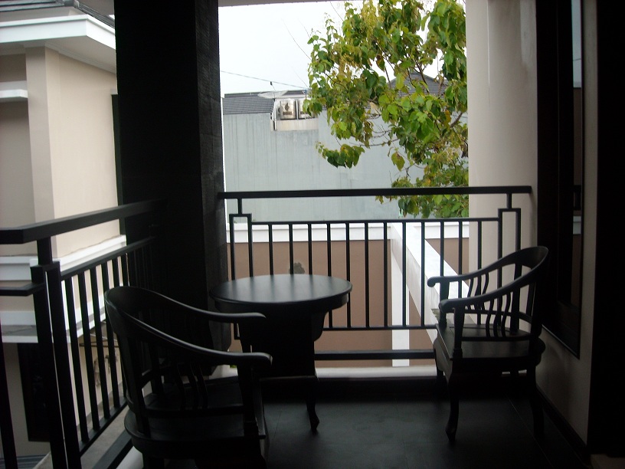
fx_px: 632
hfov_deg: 52.6
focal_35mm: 35
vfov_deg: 40.7
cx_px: 312
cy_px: 234
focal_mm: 5.7
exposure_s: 1/8
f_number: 2.8
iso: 91
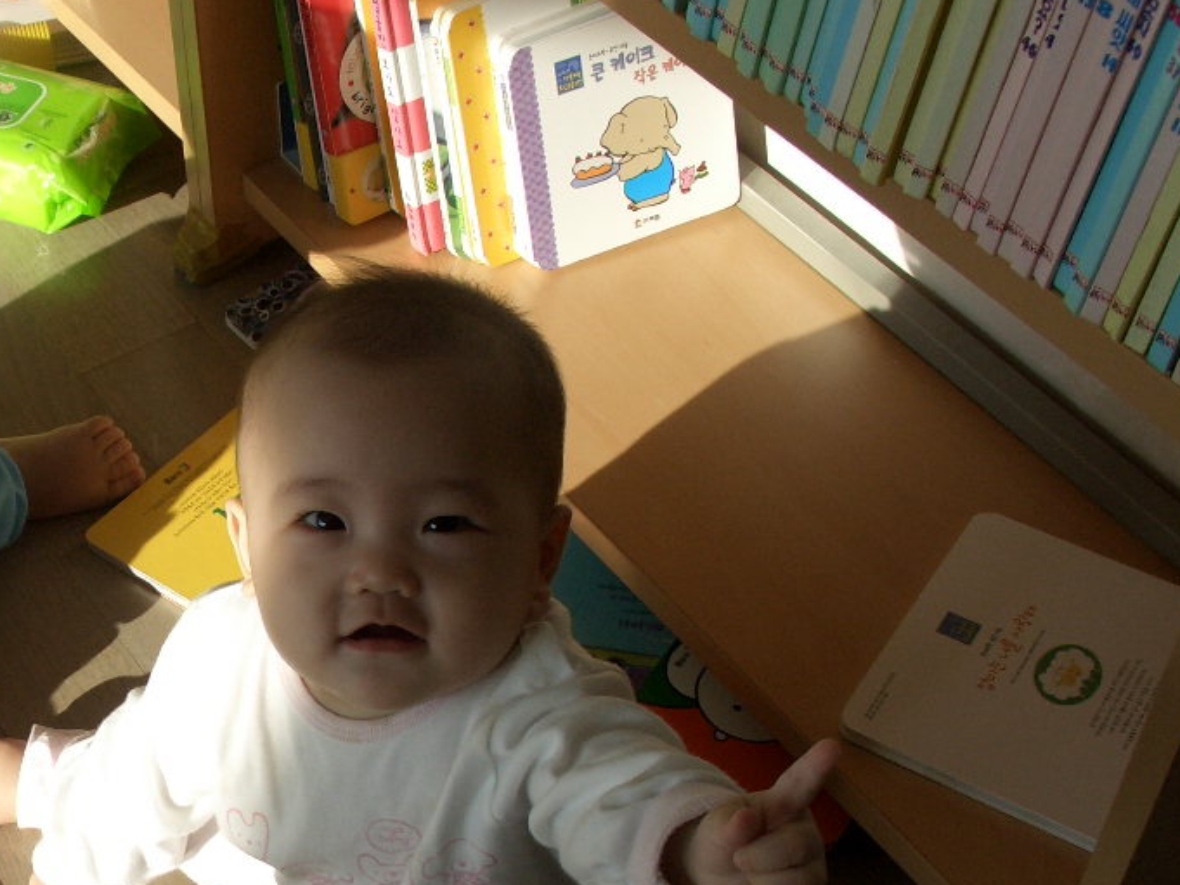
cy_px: 727
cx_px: 146
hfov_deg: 30.0
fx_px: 2114
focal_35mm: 62
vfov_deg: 23.3
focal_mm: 7.1
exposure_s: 1/250
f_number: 4
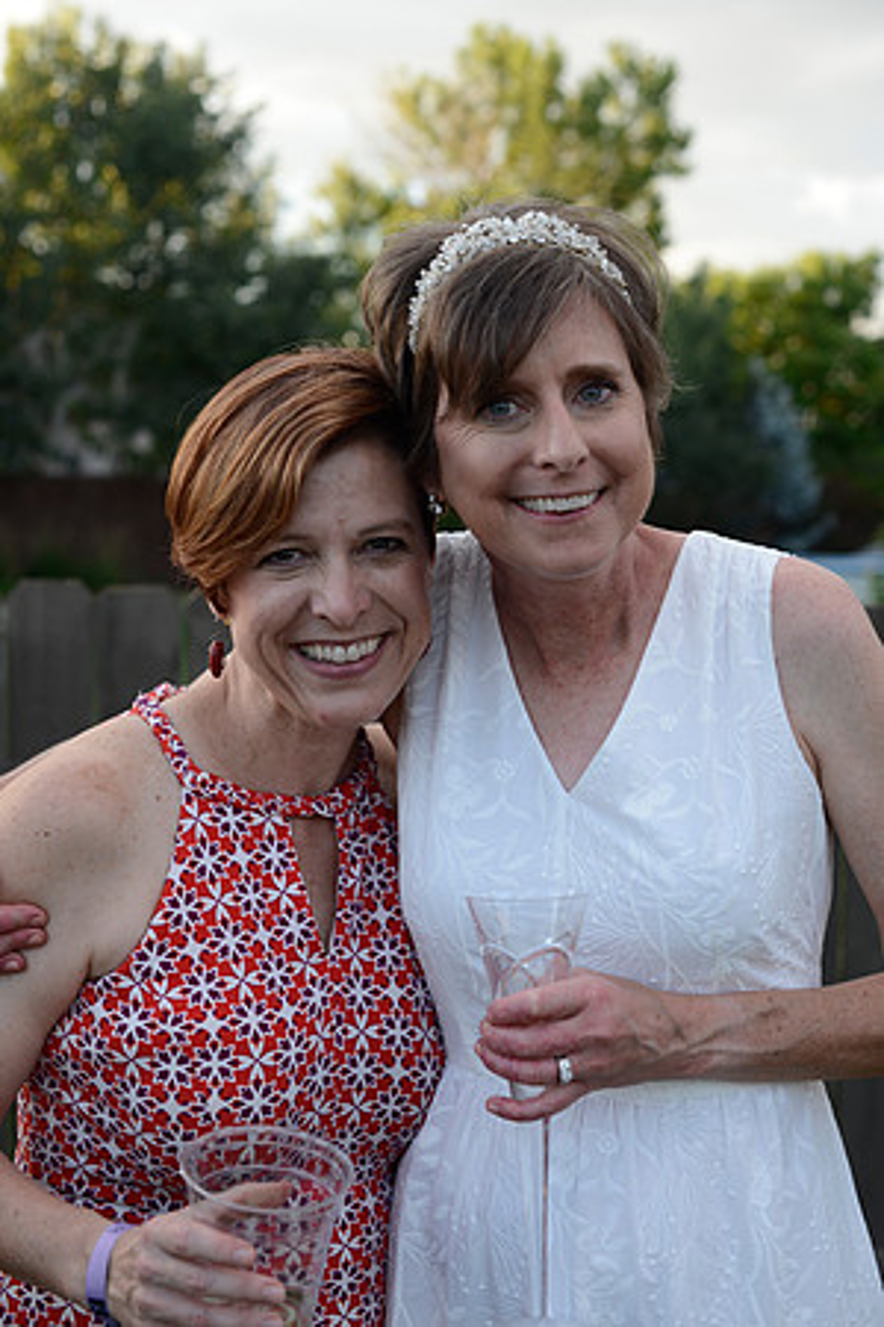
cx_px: 442
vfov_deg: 39.6
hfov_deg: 27.0
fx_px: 1842
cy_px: 664
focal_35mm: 50
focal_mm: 50
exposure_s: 1/250
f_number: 4.5
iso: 400
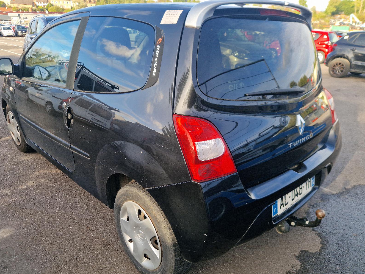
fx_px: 274
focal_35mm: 26
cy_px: 149
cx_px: 170
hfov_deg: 67.2
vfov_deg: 53.0
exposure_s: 1/270
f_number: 1.8
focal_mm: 5.4
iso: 50
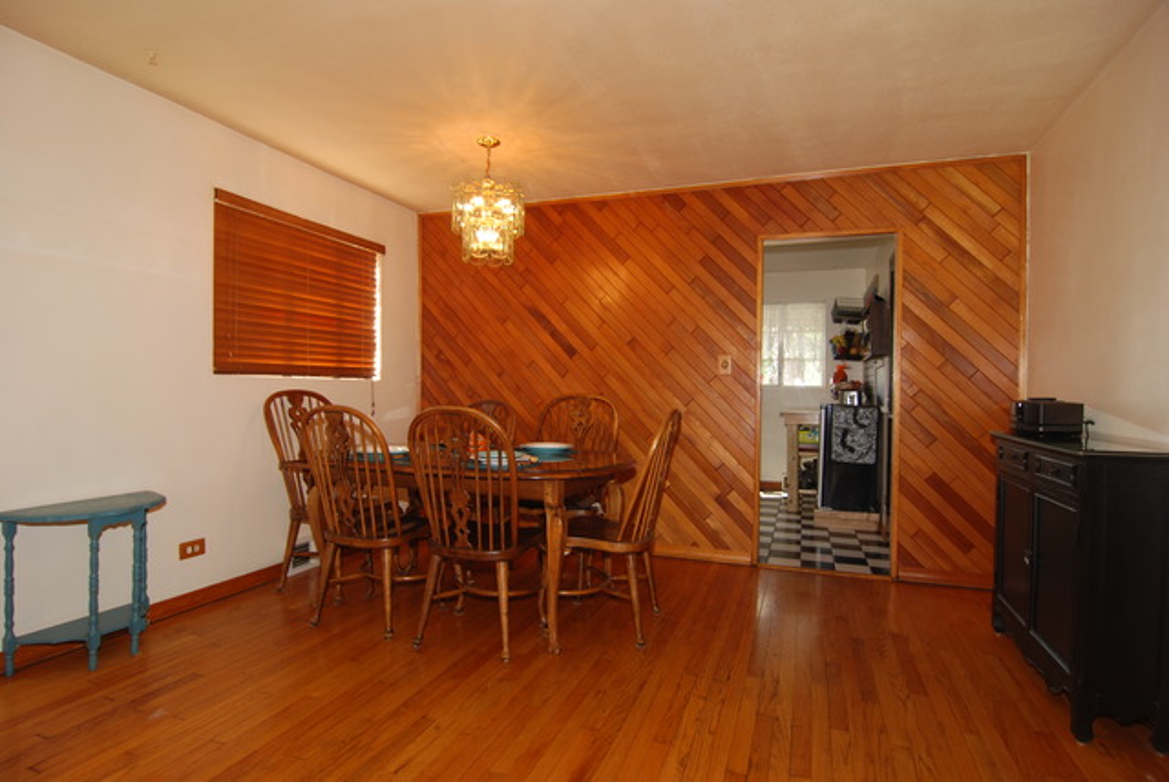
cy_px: 391
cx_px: 584
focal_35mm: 18
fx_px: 585
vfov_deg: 67.5
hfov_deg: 89.9
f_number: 5.6
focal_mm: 12
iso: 100
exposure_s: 1/8
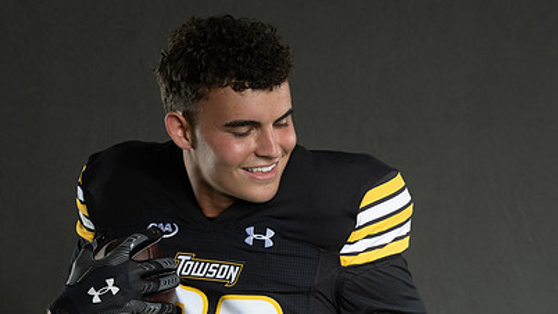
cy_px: 234
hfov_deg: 12.5
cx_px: 296
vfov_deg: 7.0
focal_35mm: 172
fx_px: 2545
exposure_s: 1/200
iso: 200
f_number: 8
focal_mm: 91
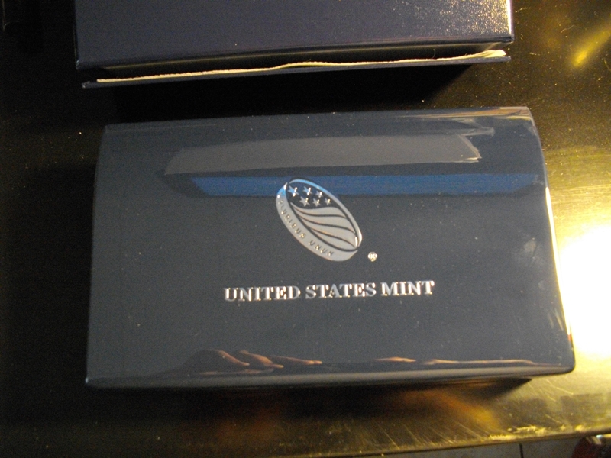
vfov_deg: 45.4
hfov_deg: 58.4
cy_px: 229
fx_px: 547
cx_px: 306
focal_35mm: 31
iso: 800
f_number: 2.9
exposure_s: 1/20
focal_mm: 5.7
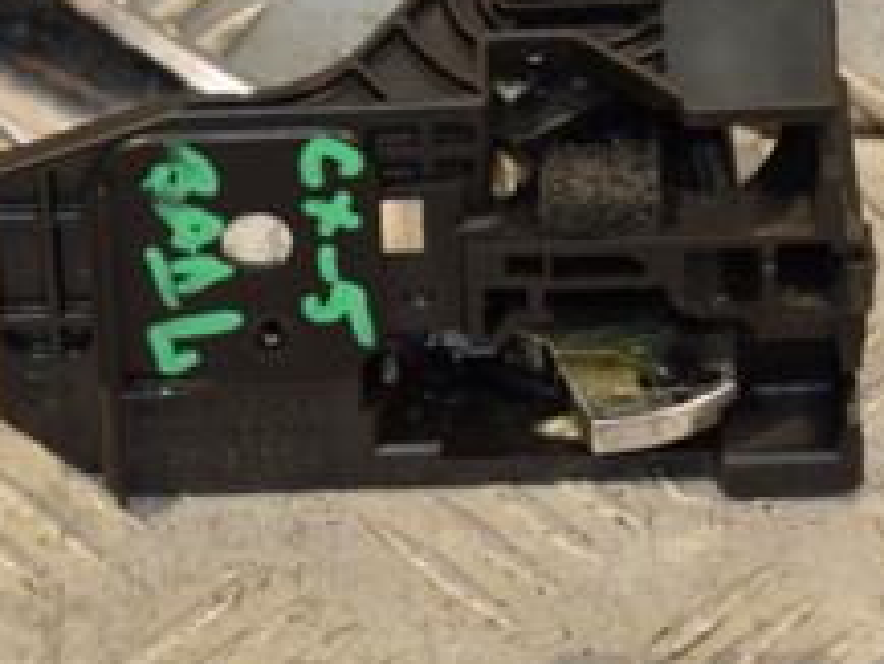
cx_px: 473
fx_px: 7129
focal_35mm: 279
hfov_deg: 7.1
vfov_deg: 5.3
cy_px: 171
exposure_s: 1/125
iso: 800
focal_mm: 70
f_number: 5.3
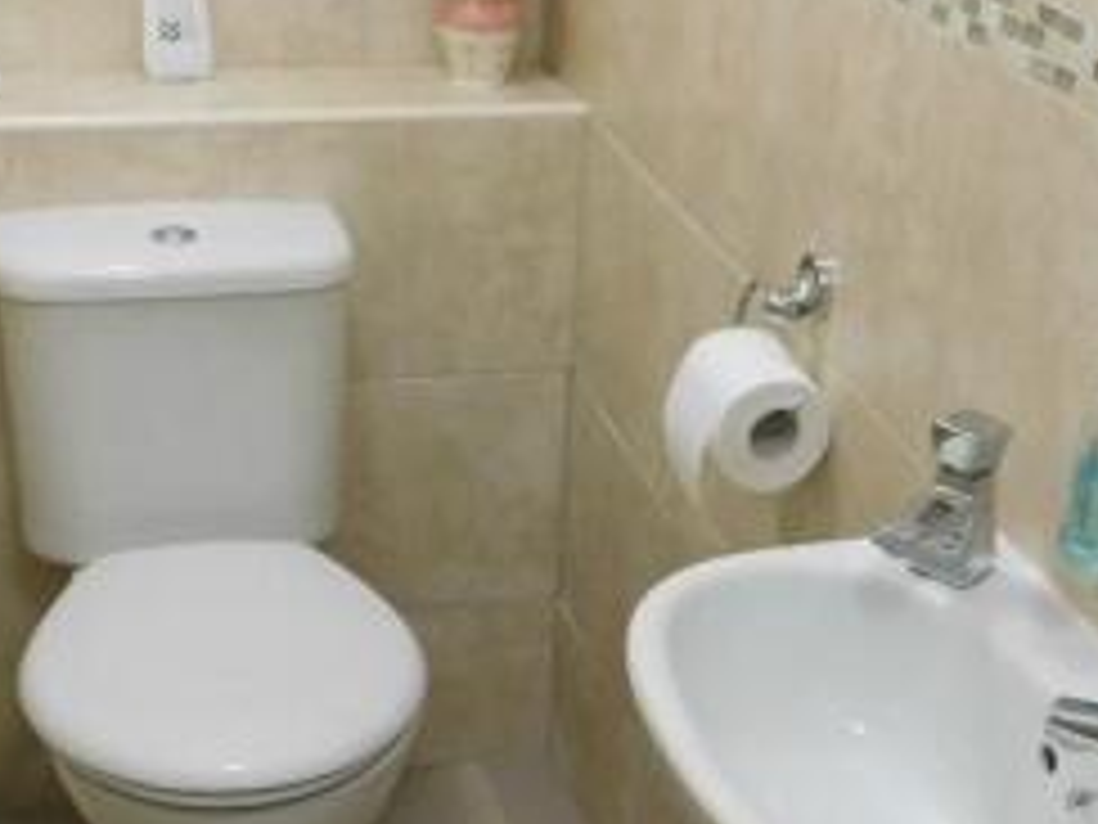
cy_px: 529
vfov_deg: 21.9
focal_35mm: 67
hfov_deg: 29.0
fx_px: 2125
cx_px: 520
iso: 320
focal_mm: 4.9
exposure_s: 1/30
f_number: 3.2
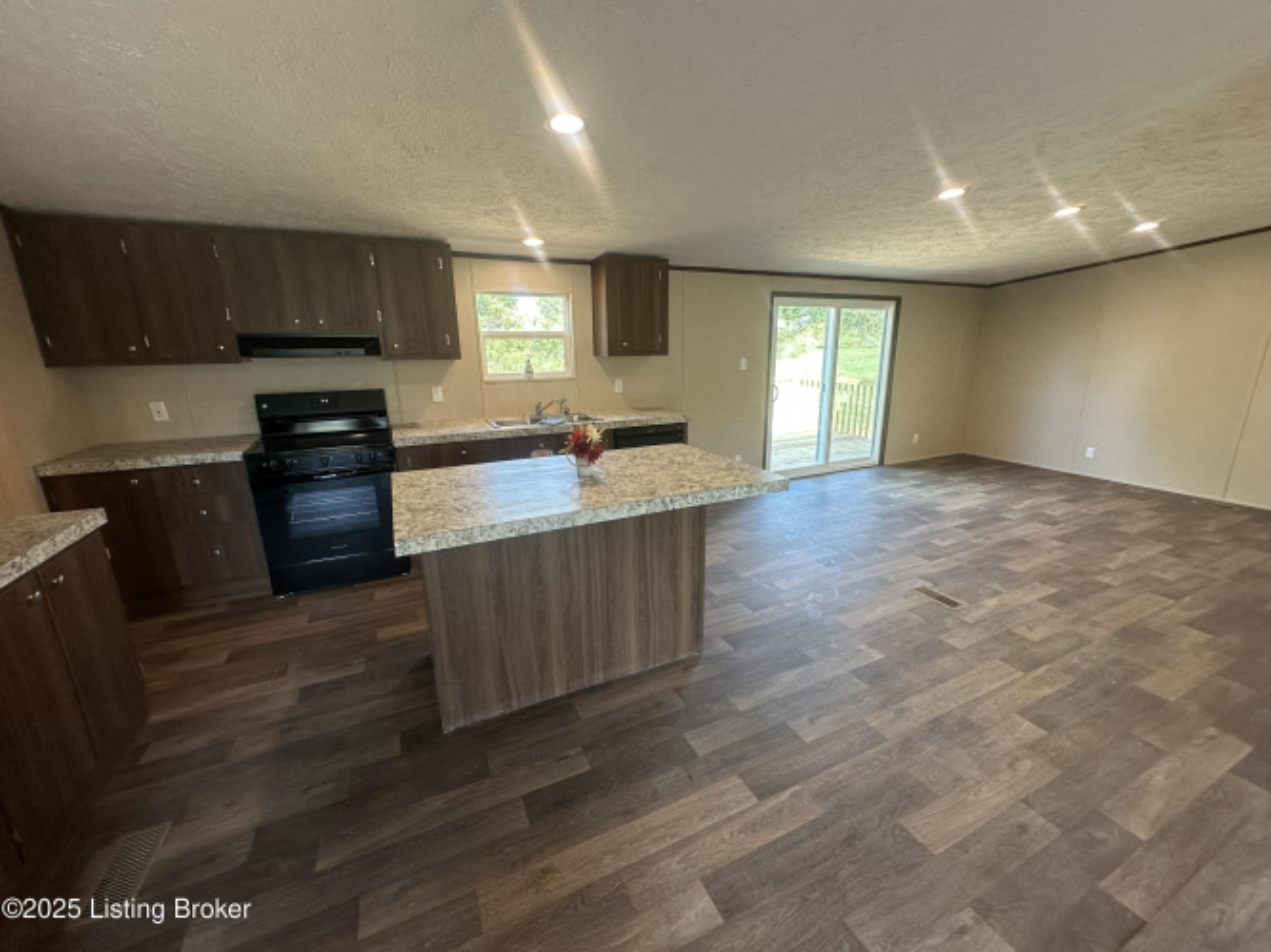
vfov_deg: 85.7
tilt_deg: -10.9
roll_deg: +1.1
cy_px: 476
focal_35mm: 14
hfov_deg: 102.1
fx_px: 514
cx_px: 636
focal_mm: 2.22
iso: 125
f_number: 2.2
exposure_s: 1/120
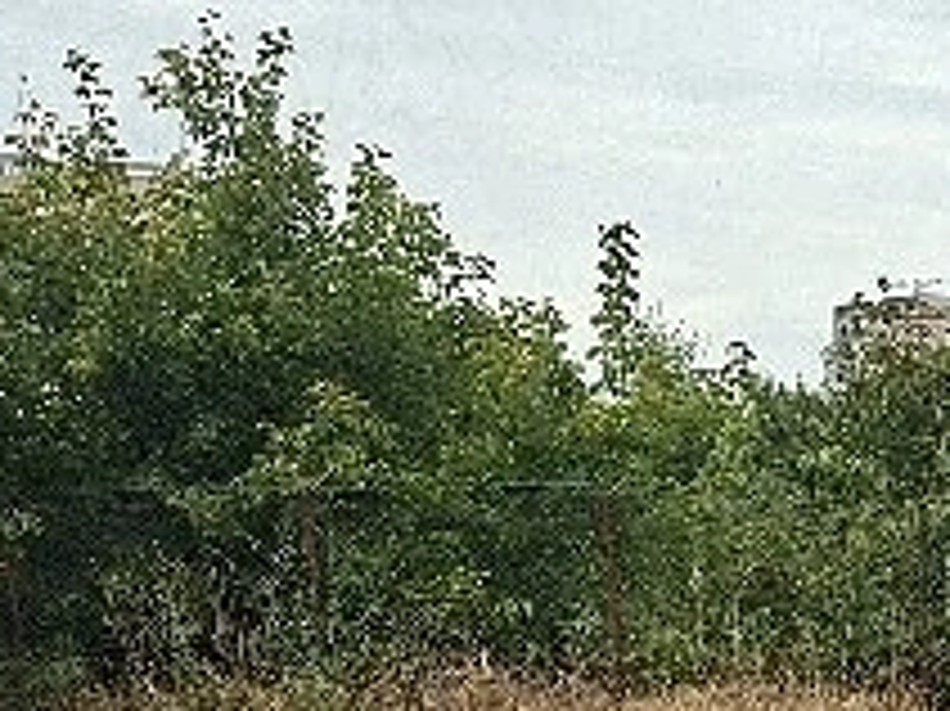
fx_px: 2990
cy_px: 1400
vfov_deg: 12.1
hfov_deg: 15.6
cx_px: 1679
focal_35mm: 109
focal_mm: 5.54
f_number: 1.8
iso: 50
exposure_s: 1/833
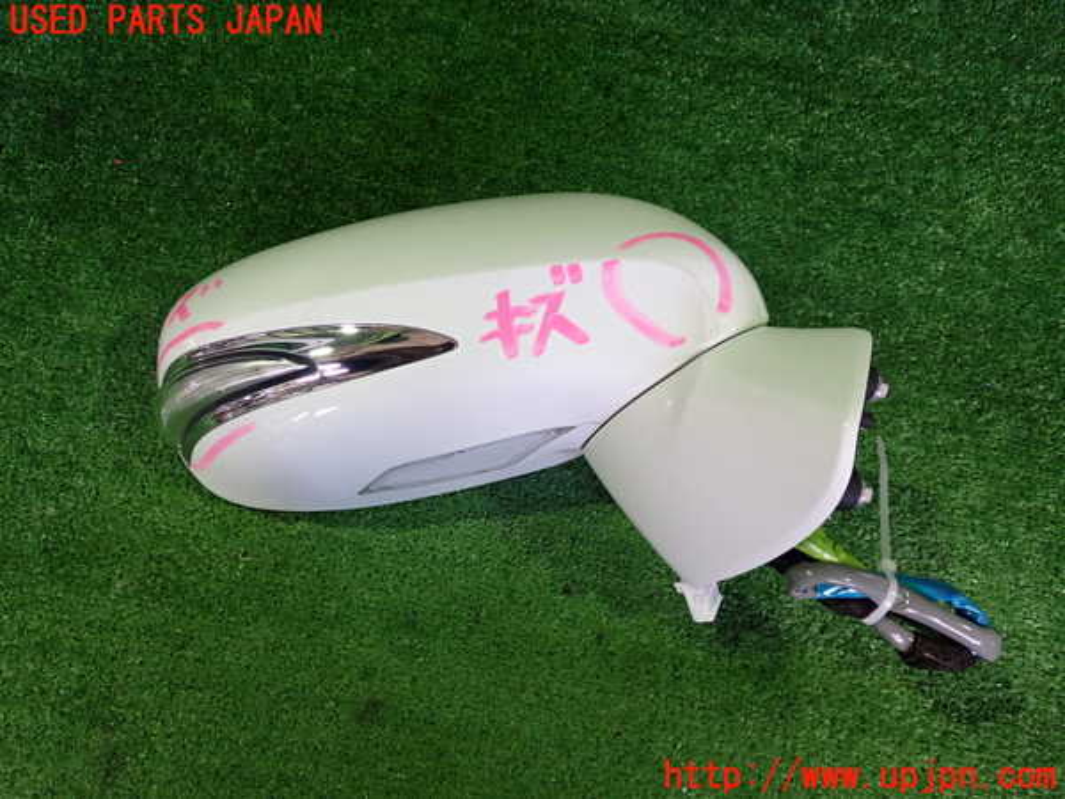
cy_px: 400
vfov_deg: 46.8
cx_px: 532
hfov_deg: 60.0
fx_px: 923
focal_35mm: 30
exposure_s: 1/80
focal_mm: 5.4
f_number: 2.3
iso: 640
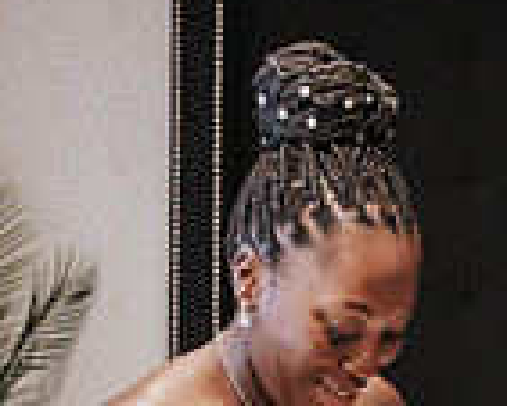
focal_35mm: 105
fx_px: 1577
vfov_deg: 14.0
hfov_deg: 18.2
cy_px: 553
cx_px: 331
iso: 1000
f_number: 3.2
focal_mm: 35
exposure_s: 1/800
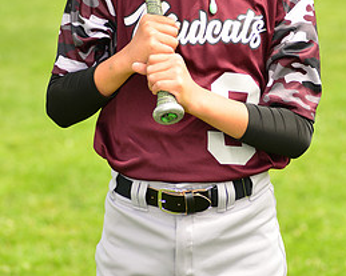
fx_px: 2498
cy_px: -68
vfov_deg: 6.3
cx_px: 205
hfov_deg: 7.9
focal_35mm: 244
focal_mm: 116
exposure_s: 1/250
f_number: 5
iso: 100
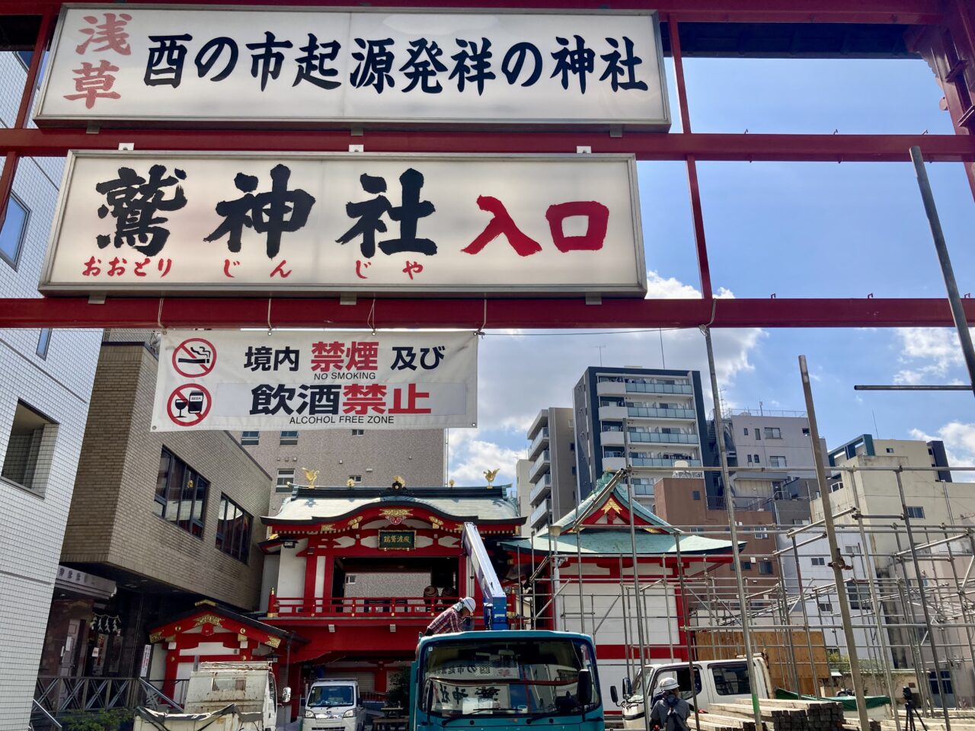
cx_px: 488
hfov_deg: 63.4
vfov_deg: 49.7
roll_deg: +0.0
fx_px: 789
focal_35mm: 28
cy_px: 366
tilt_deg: +22.7
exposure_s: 1/2024
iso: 20
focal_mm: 3.99
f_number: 1.8
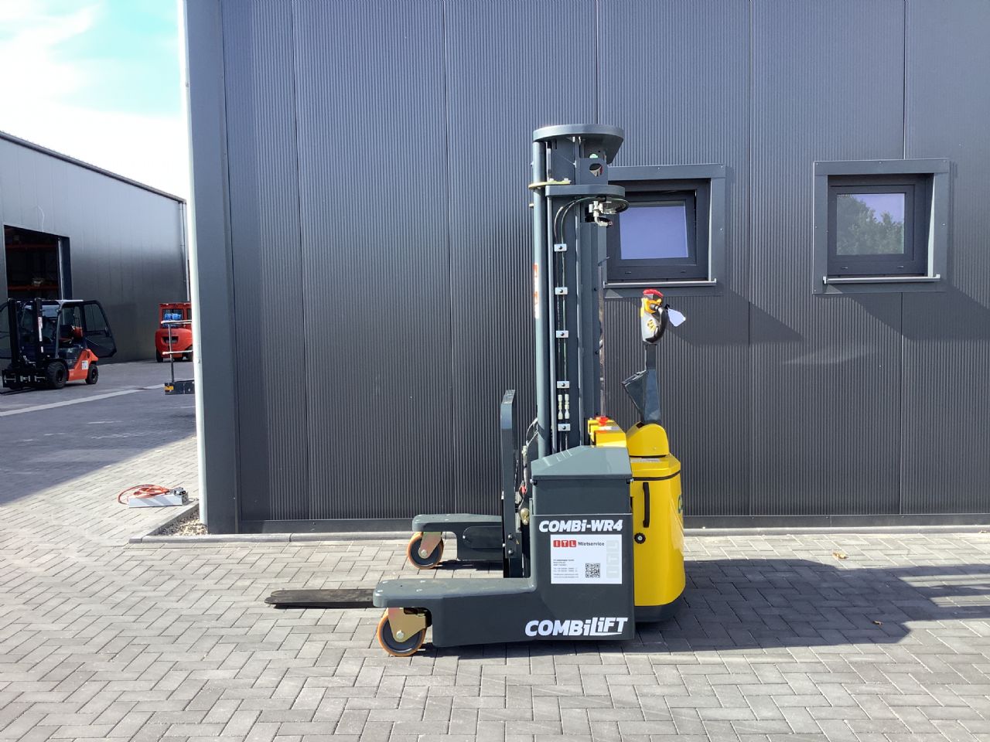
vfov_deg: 45.4
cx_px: 495
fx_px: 887
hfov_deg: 58.4
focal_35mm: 31
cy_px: 371
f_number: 2.4
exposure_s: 1/299
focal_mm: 3.3
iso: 25
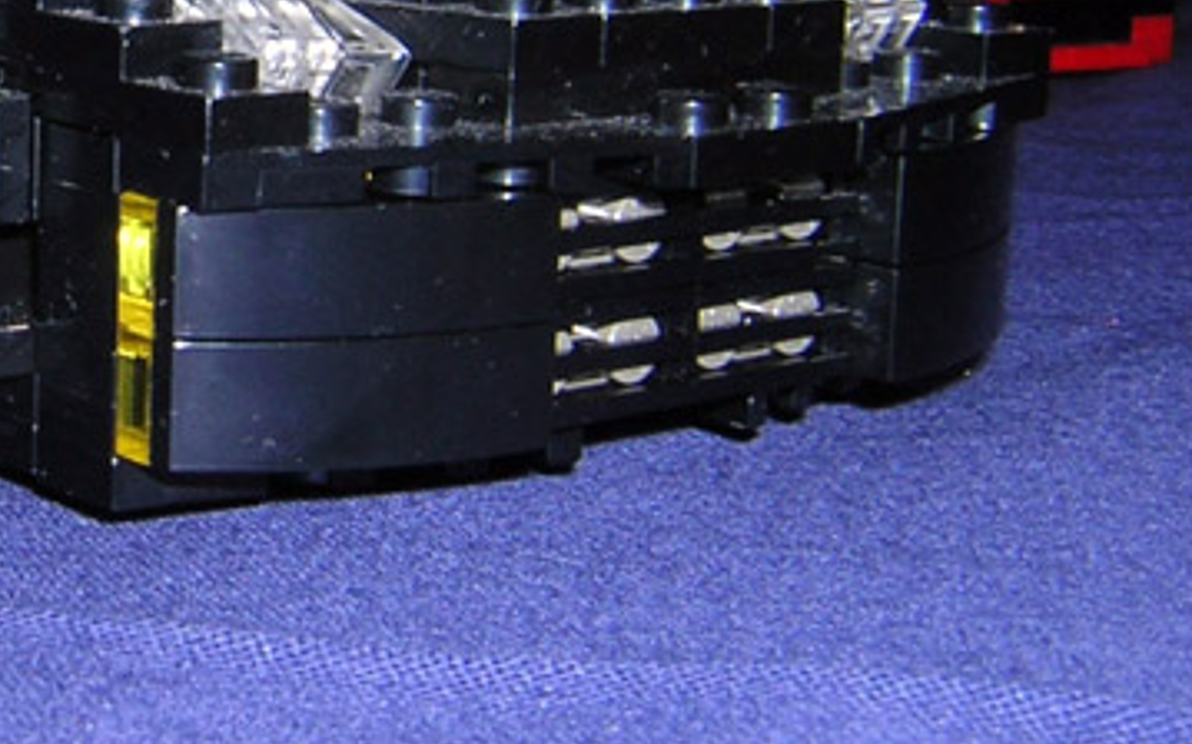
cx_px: 40
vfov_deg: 15.0
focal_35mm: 85
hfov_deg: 23.5
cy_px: -30
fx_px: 2760
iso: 100
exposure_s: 1/60.1
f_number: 5.2
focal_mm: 4.7
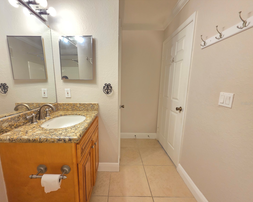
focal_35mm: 14
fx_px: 105
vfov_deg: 88.0
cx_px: 118
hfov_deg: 100.5
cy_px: 103
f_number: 1.9
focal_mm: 2.2
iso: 320
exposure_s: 1/60
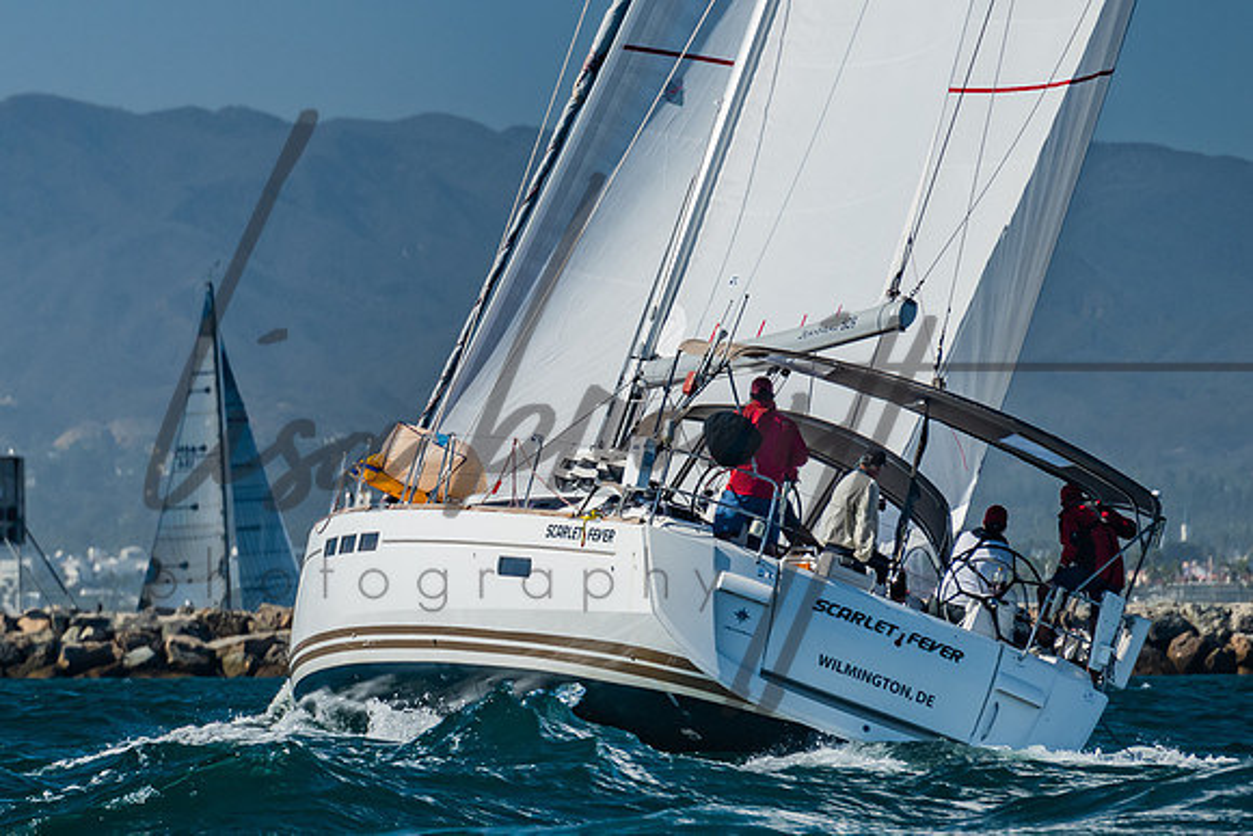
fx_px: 15706
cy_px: 311
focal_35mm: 451
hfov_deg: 4.6
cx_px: 194
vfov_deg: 3.0
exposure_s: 1/500
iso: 160
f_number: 6.3
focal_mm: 200
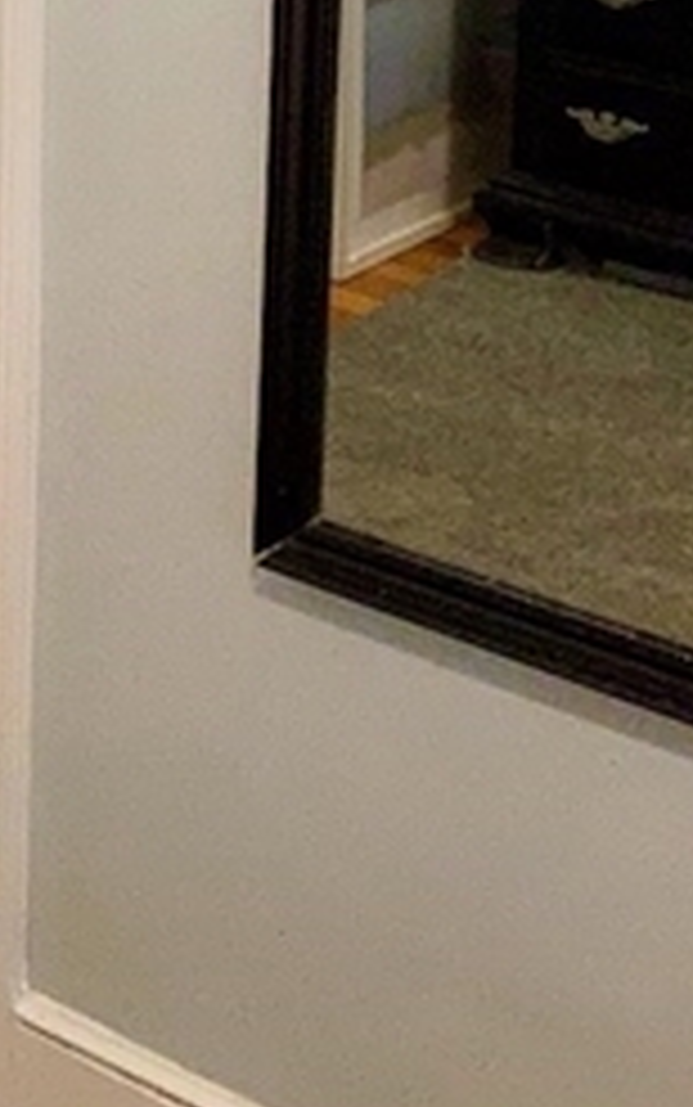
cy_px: -392
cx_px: -284
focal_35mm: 86
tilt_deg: -6.4
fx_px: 2596
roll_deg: -0.4
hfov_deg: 14.4
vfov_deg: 21.4
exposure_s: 1/60
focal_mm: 4.25
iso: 500
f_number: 1.8
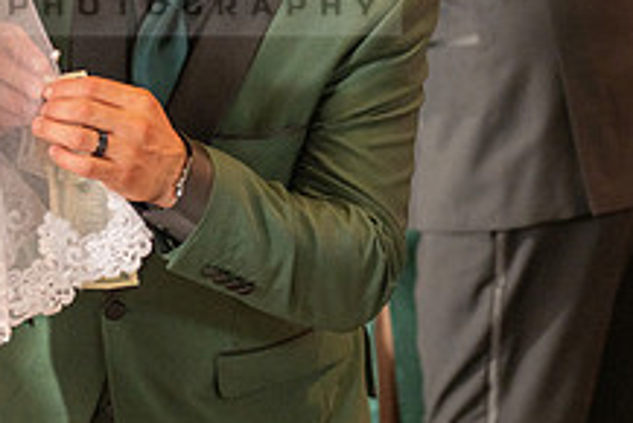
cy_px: -34
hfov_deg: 11.0
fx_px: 3290
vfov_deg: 7.3
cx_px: 155
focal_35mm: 187
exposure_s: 1/160
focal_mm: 70
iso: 800
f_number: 3.5
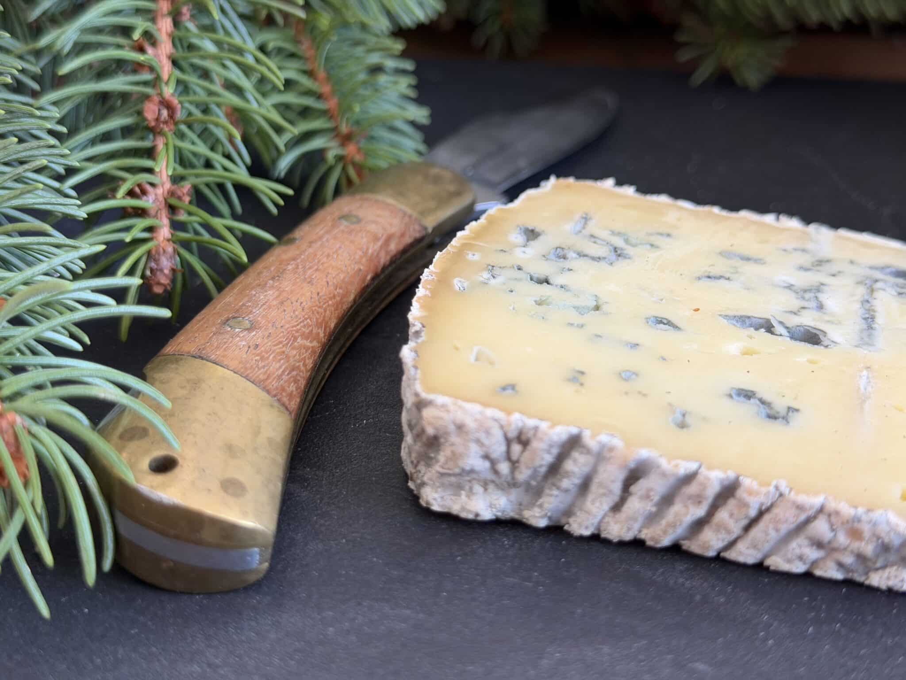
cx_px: 453
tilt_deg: -25.1
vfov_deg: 30.3
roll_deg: +2.0
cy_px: 340
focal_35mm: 48
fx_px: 1256
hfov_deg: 39.7
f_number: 1.78
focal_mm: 6.76
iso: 100
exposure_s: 1/65
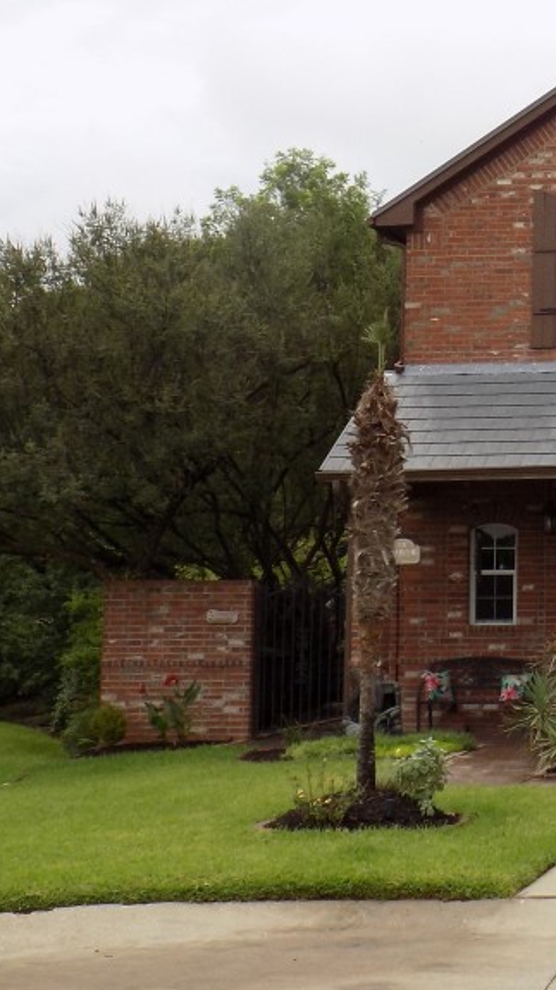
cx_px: 764
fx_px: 1732
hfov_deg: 17.0
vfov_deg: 31.9
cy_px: 432
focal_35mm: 66
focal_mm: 6.1
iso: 80
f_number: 3.4
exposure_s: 1/640
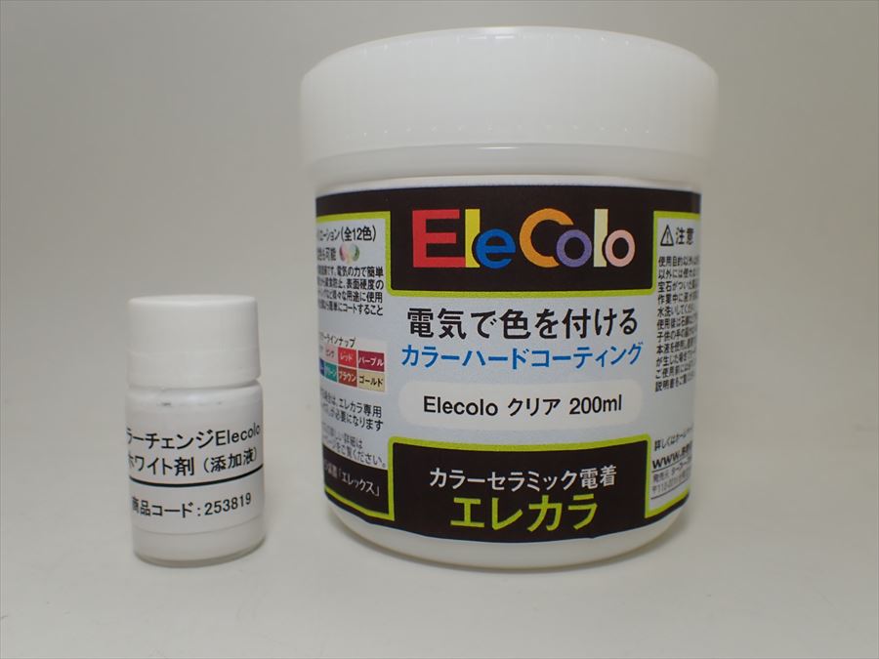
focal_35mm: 30
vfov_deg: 46.8
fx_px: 762
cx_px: 440
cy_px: 330
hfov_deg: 60.0
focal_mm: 5.4
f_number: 3.2
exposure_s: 1/320
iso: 100
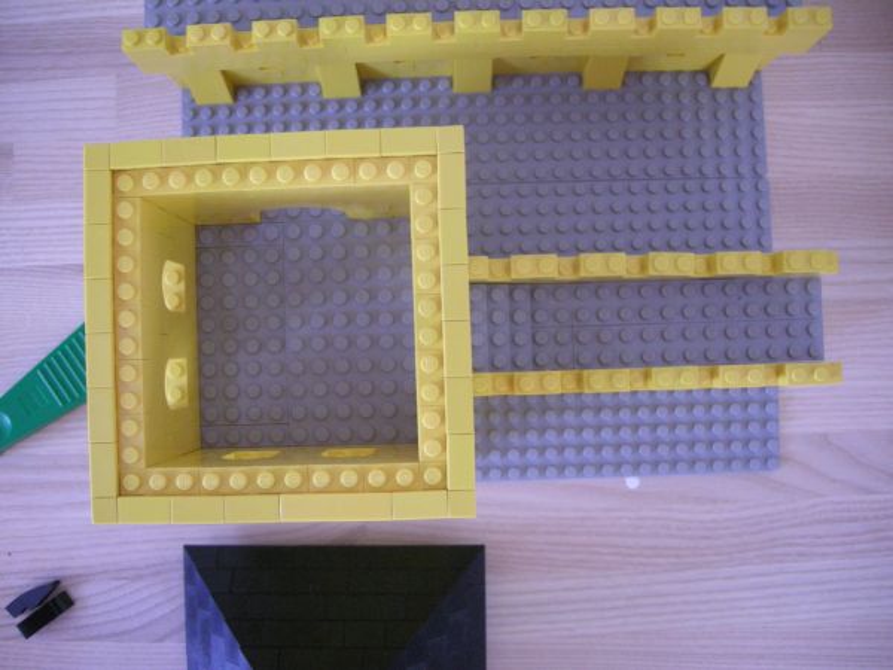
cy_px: 335
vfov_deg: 39.7
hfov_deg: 51.4
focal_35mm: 36
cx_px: 446
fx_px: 929
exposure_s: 1/12.1
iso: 400
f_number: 2.7
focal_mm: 7.5
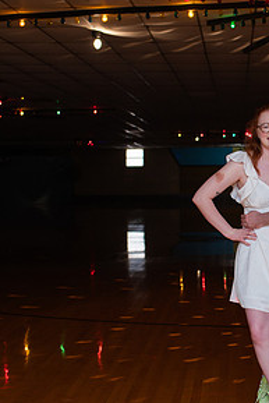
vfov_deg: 24.5
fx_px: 929
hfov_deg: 16.0
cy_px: 214
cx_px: 302
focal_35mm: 83
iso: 1000
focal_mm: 35
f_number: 3.2
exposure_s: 1/200
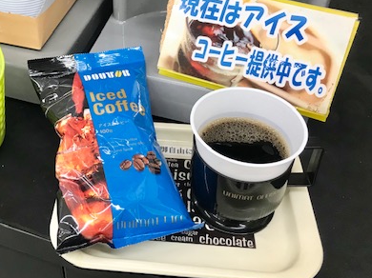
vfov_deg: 31.0
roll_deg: +1.5
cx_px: 107
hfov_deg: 40.4
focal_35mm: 46
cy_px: 71
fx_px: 494
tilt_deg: -37.9
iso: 40
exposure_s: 1/24
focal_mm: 3.99
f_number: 1.8
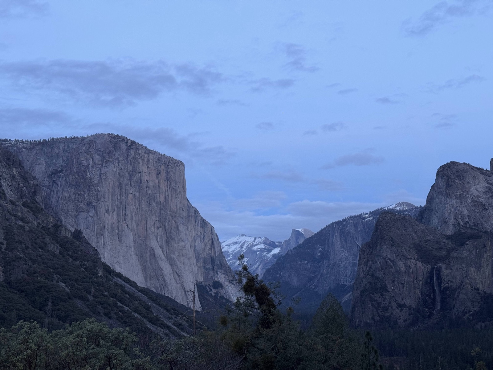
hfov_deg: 39.7
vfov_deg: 30.3
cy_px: 185
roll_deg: +0.5
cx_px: 246
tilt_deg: +9.3
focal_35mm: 48
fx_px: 684
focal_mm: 6.76
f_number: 1.78
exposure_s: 1/40
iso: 320
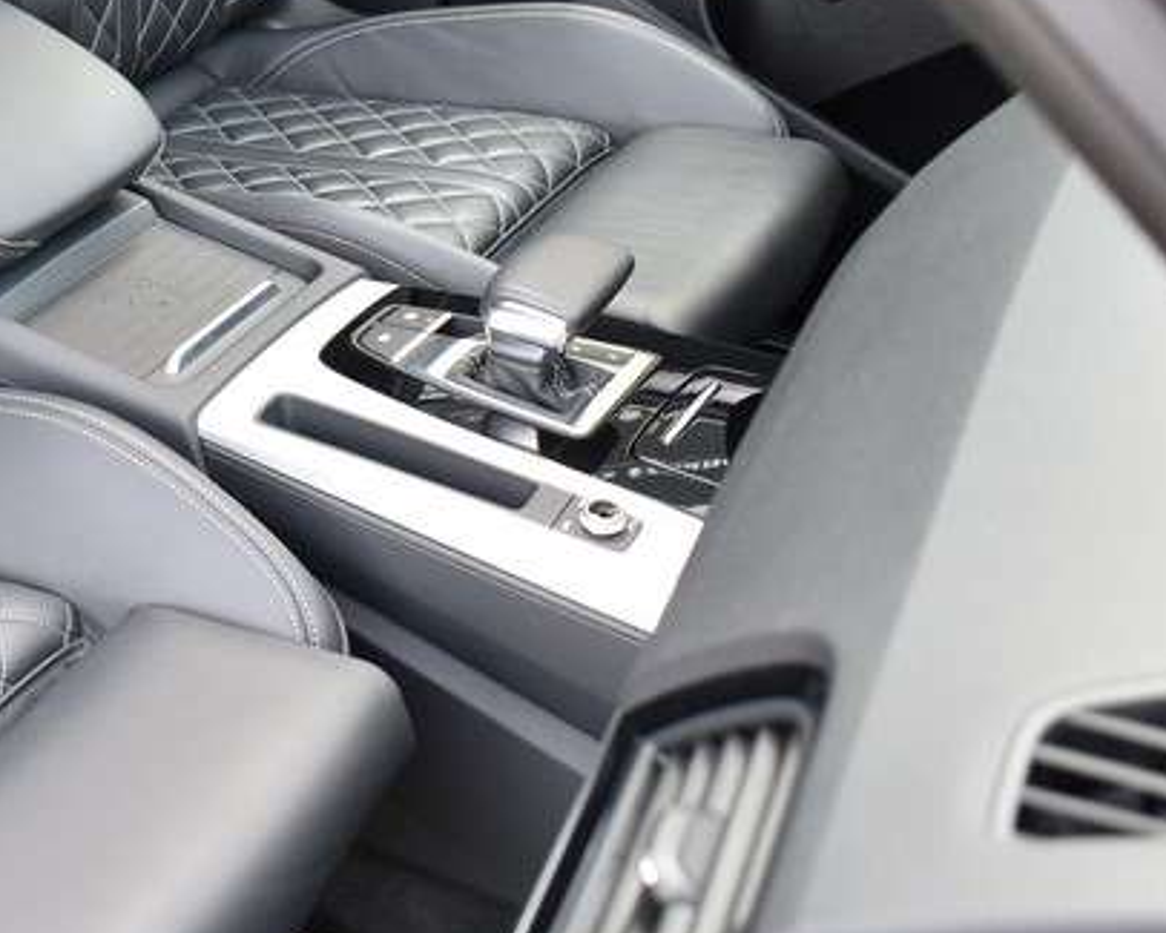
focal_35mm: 64
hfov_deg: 27.8
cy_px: 207
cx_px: -9
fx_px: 2209
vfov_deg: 23.6
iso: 400
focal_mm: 18
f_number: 4.5
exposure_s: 1/80
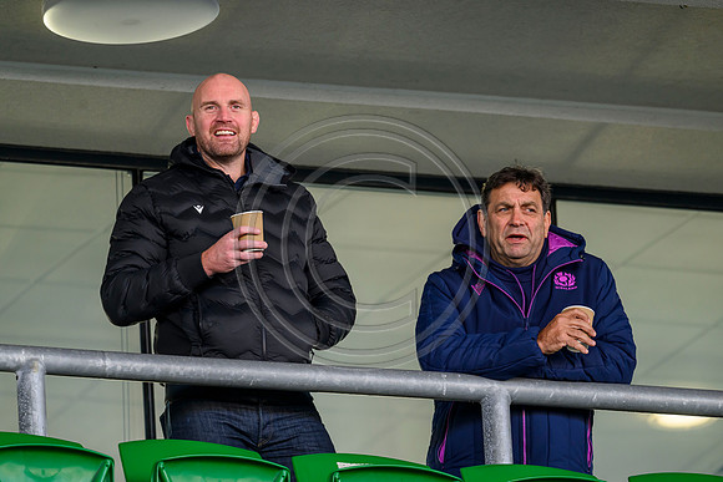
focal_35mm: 574
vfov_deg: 2.4
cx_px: 362
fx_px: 11536
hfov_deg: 3.6
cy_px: 241
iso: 1250
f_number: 4
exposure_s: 1/500
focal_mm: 560
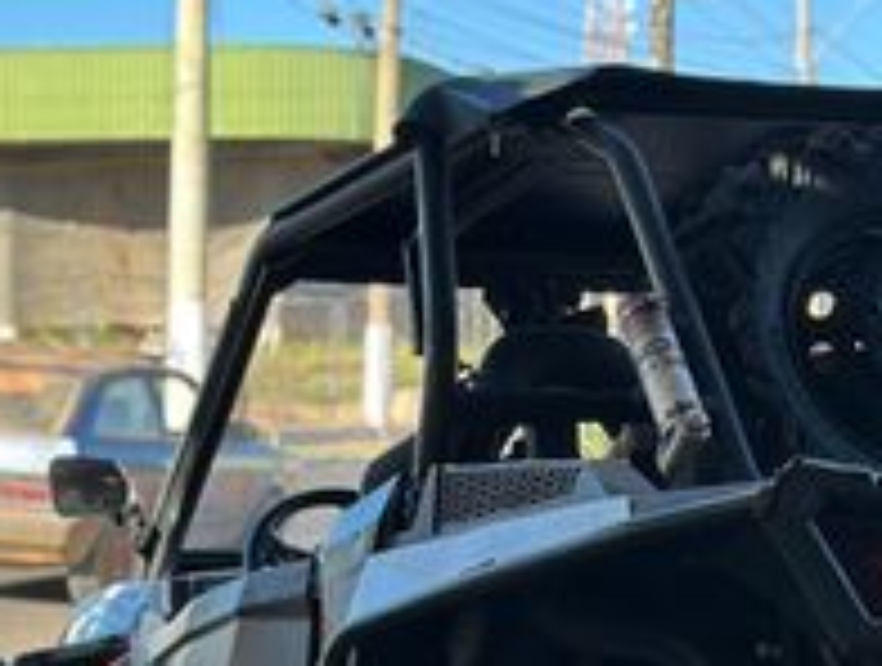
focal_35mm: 115
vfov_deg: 12.9
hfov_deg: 16.8
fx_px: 2937
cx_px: 796
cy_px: 495
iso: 80
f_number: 1.78
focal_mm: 6.86
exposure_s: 1/1000
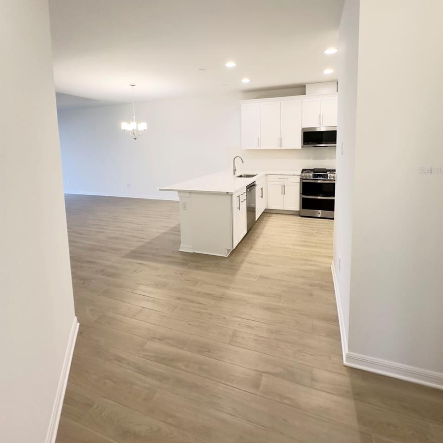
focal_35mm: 17
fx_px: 246
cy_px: 171
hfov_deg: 84.0
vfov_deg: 82.6
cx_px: 227
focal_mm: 2.22
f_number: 2.2
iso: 200
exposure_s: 1/60
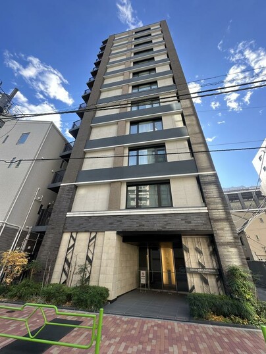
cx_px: 133
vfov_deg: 102.0
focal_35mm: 14
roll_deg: -4.2
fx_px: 143
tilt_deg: +32.1
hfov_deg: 85.7
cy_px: 177
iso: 40
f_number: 2.2
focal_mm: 2.22
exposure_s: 1/332
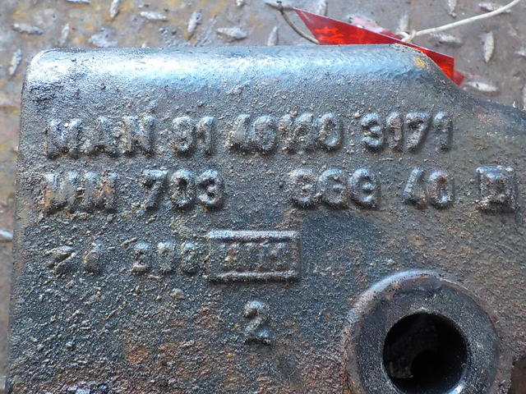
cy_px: 197
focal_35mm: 30
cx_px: 263
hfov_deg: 60.0
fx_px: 456
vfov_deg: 46.8
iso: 360
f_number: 3.3
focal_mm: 4.1
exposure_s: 1/30
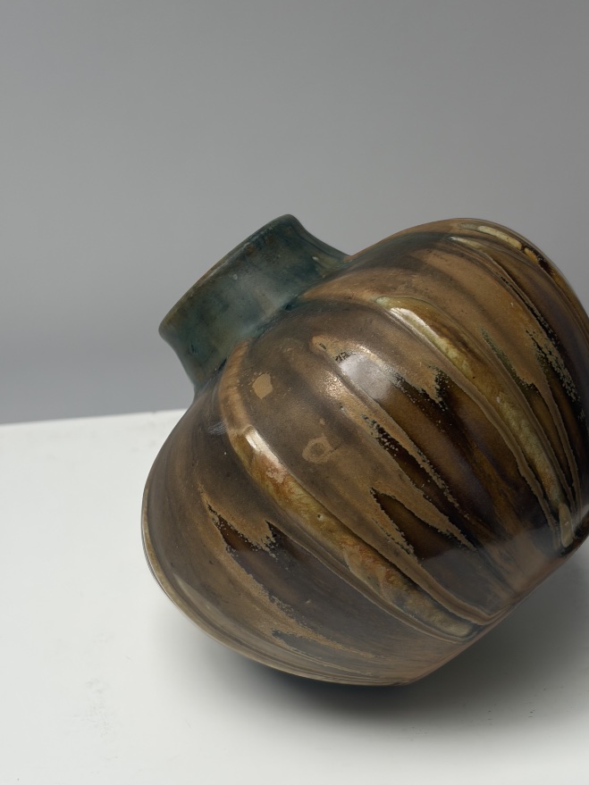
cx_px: 388
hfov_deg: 20.7
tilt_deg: -28.4
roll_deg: -0.9
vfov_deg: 27.4
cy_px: 420
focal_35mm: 71
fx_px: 1611
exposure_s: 1/167
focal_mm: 5.96
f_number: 1.6
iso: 25
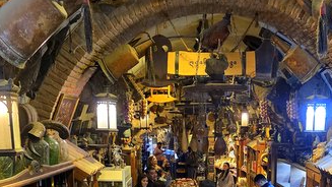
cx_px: 206
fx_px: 431
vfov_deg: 22.1
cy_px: 240
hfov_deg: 41.8
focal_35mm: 49
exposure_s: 1/100
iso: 640
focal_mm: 6.3
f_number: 1.7
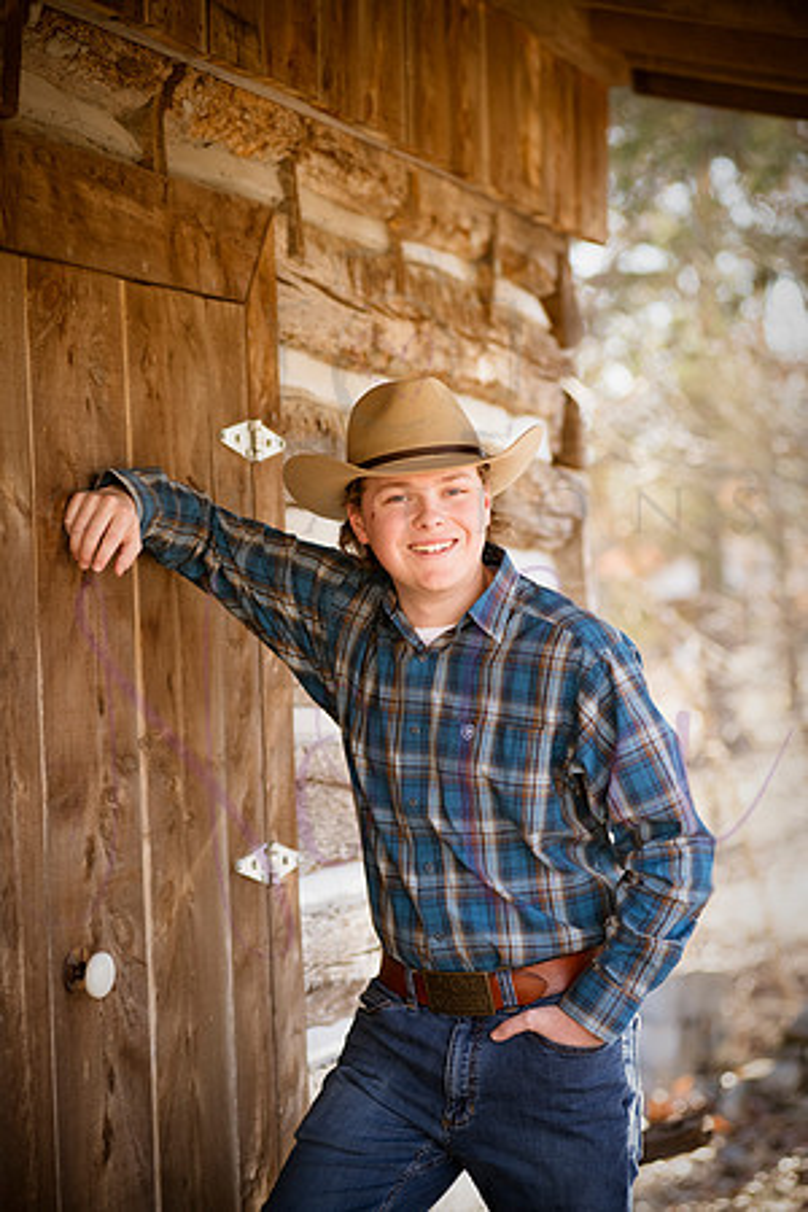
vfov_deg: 19.5
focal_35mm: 105
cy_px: 606
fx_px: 3535
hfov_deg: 13.0
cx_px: 404
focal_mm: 105
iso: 800
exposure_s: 1/500
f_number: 4
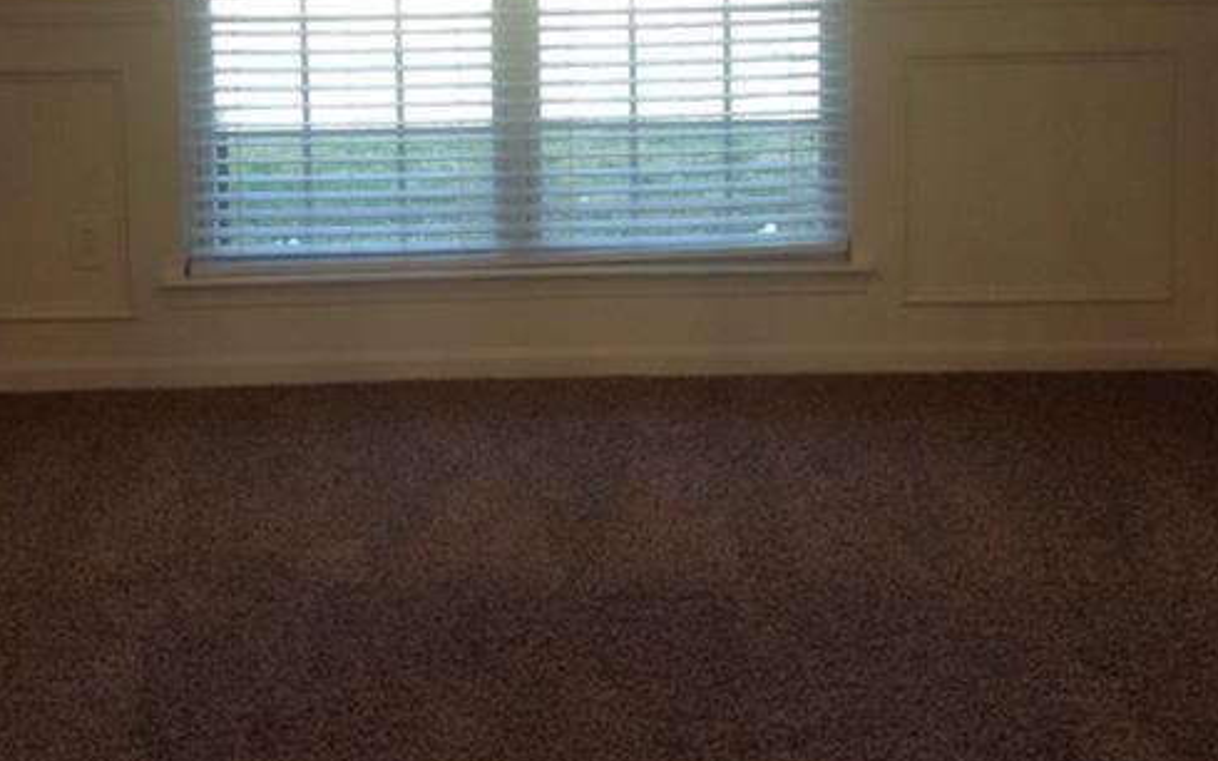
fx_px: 2423
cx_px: 510
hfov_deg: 28.2
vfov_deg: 17.6
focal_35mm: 73
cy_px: 77
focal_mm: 3.3
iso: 32
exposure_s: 1/24
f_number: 2.4
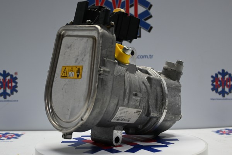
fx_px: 266
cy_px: 78
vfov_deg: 32.4
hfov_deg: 47.2
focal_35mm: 41
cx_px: 116
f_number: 4.5
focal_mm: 27.5
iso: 320
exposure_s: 1/40
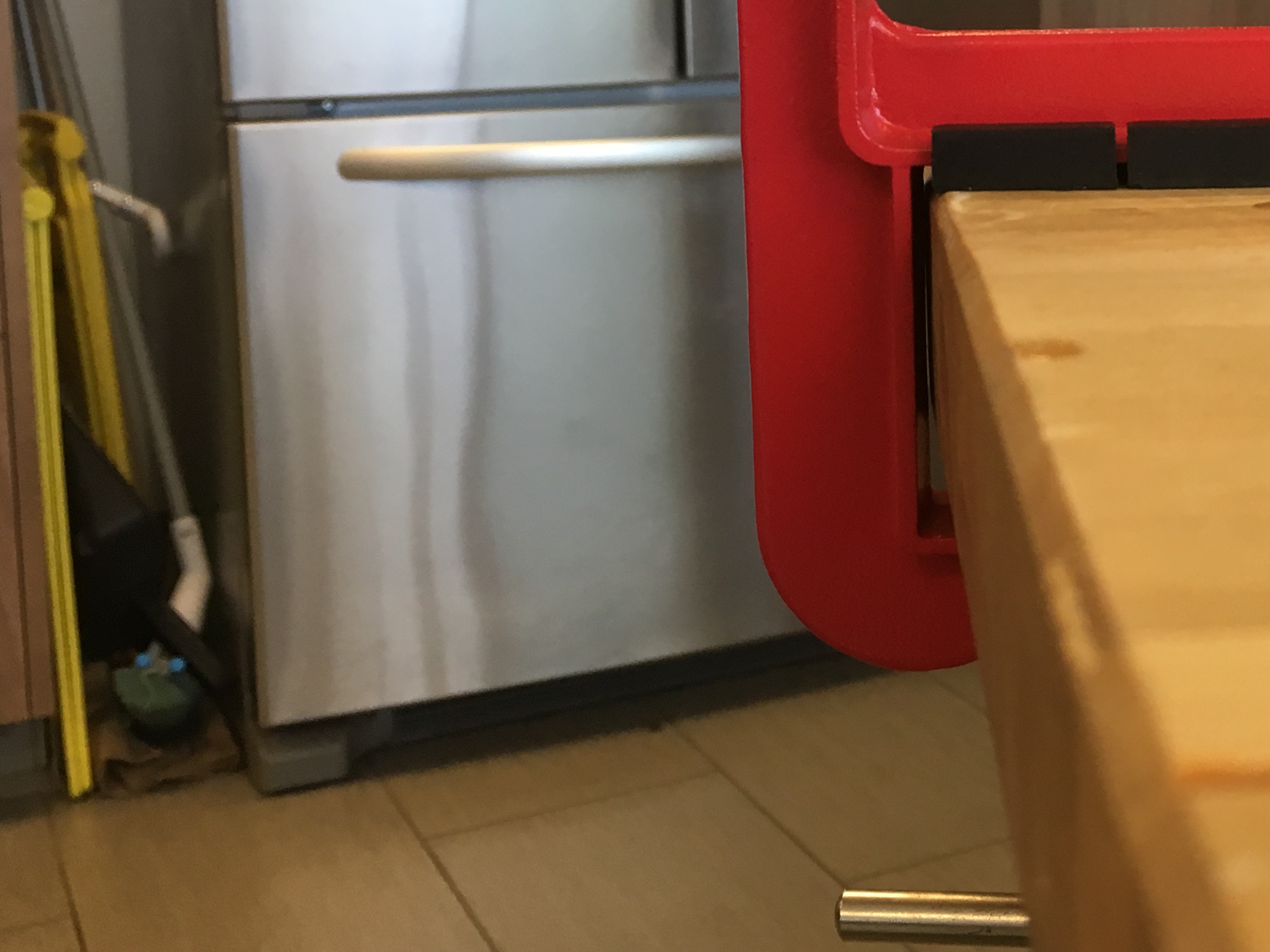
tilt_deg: -7.4
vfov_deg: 25.5
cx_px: 1076
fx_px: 2055
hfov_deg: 33.0
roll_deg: +0.6
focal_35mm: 56
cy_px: 148
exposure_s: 1/30
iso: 80
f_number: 2.2
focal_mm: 4.15
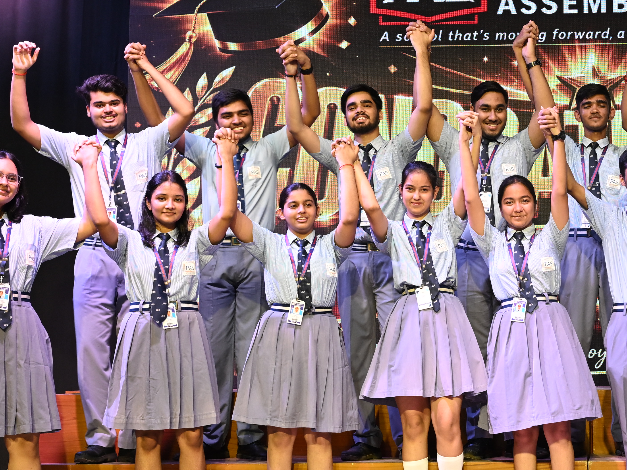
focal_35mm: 78
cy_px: 233
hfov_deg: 24.2
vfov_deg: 18.9
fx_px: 1413
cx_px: 578
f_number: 8
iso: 1000
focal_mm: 38
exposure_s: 1/40
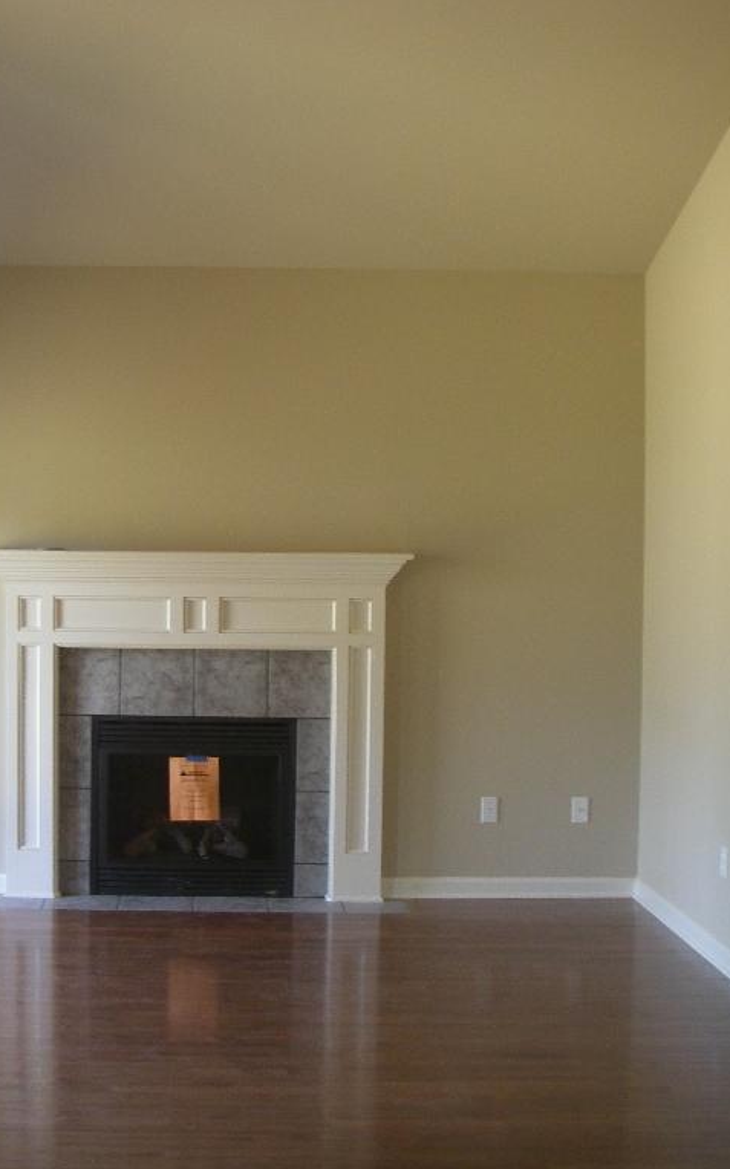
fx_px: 1720
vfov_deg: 37.5
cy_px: 584
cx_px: 251
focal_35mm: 54
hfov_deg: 23.9
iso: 160
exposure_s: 1/20
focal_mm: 6.3
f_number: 3.3
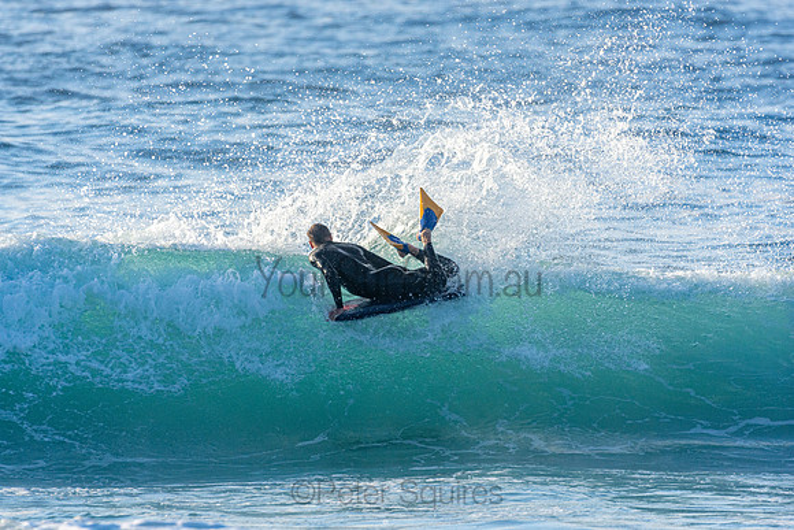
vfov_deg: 1.8
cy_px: 265
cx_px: 397
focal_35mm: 750
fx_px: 16545
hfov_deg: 2.7
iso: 280
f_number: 5.6
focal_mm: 500
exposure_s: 1/1250
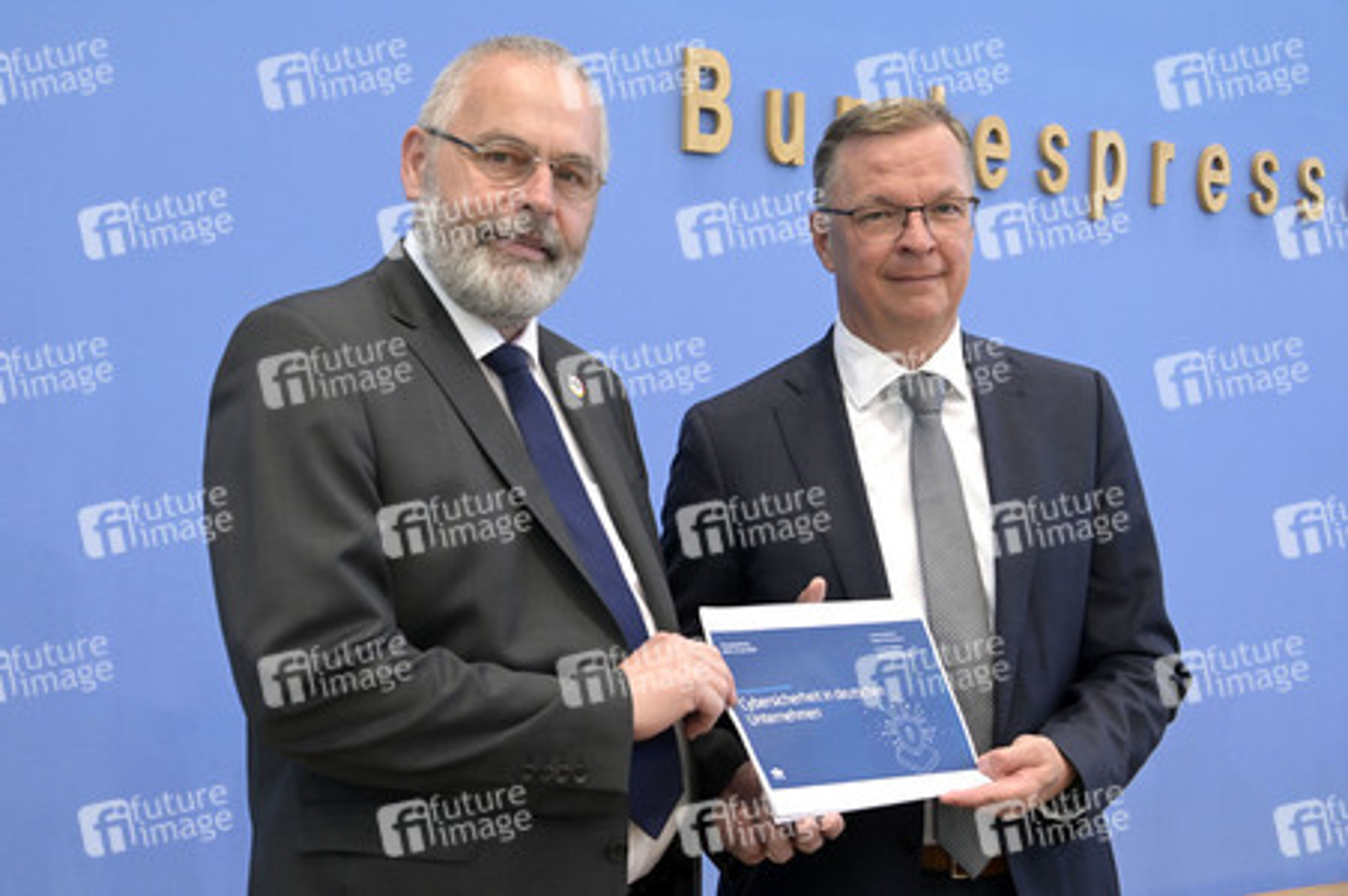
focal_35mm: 45
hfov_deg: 43.6
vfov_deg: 29.8
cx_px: 674
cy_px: 448
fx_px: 1684
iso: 4000
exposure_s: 1/400
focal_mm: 45
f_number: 5.6
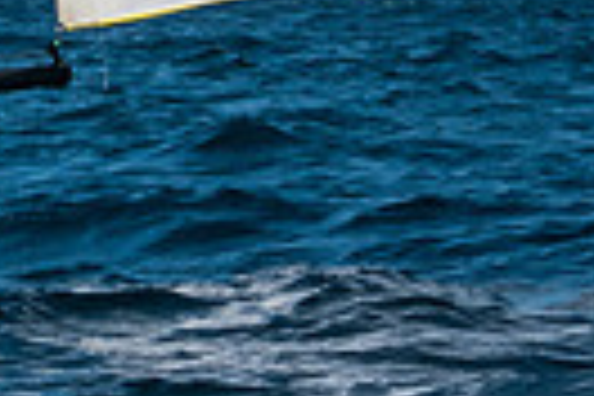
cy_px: -1568
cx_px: -658
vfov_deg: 2.4
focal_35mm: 563
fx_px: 9289
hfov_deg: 3.6
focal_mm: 50
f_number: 6.3
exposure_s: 1/640
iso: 160
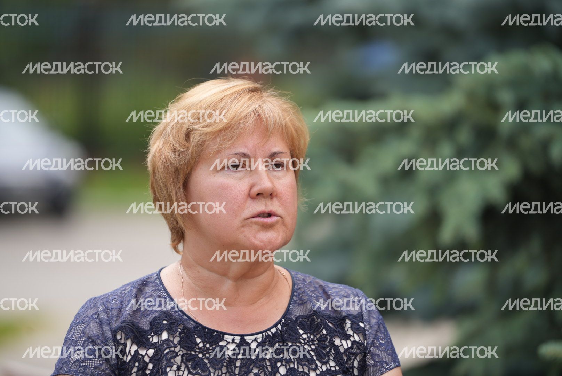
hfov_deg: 10.3
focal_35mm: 200
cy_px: 188
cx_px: 281
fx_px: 3124
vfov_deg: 6.9
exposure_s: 1/640
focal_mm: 200
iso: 125
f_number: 2.8
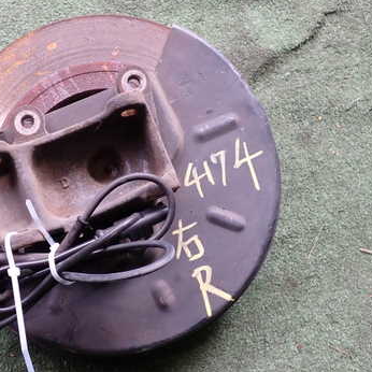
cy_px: 203
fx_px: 559
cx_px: 116
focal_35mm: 46
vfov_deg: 36.8
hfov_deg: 36.3
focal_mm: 5.4
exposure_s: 1/125
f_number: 2.3
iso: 200
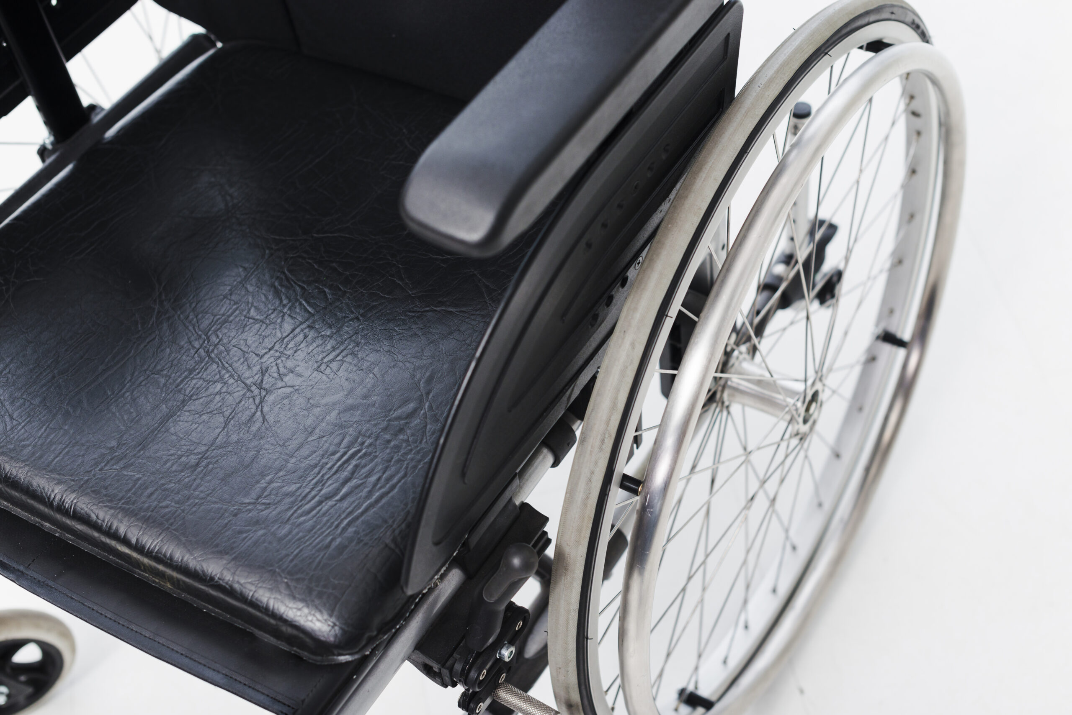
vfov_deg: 27.0
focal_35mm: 50
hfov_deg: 39.6
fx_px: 1489
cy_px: 358
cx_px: 536
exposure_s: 1/200
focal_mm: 50
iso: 250
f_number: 4
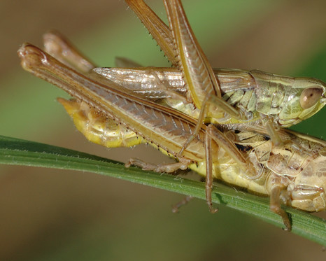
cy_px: 140
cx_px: 180
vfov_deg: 5.1
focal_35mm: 305
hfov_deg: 6.3
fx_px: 2943
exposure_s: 1/640
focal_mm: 105
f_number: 10
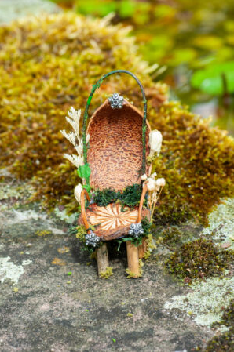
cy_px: 176
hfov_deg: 10.1
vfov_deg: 15.1
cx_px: 117
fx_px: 1330
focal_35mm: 136
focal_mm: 90
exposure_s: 1/320
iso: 800
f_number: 14
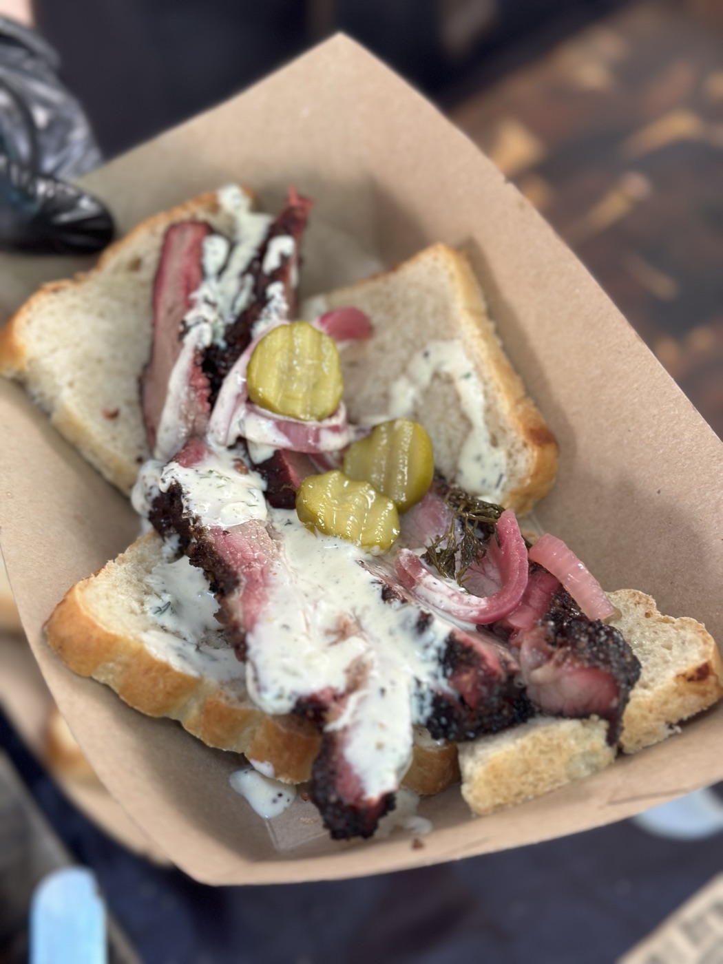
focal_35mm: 48
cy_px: 482
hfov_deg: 30.3
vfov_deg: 39.7
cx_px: 362
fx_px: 1337
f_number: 1.78
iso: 125
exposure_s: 1/93
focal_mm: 6.86
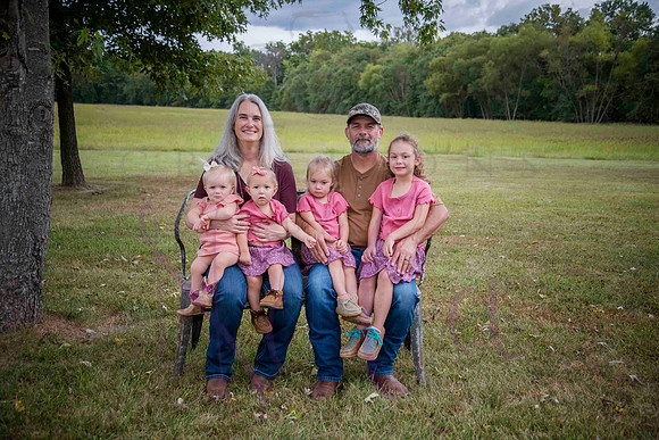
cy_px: 220
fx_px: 696
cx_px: 330
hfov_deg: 50.7
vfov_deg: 35.1
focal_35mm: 38
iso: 400
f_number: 4.2
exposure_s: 1/640
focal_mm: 38
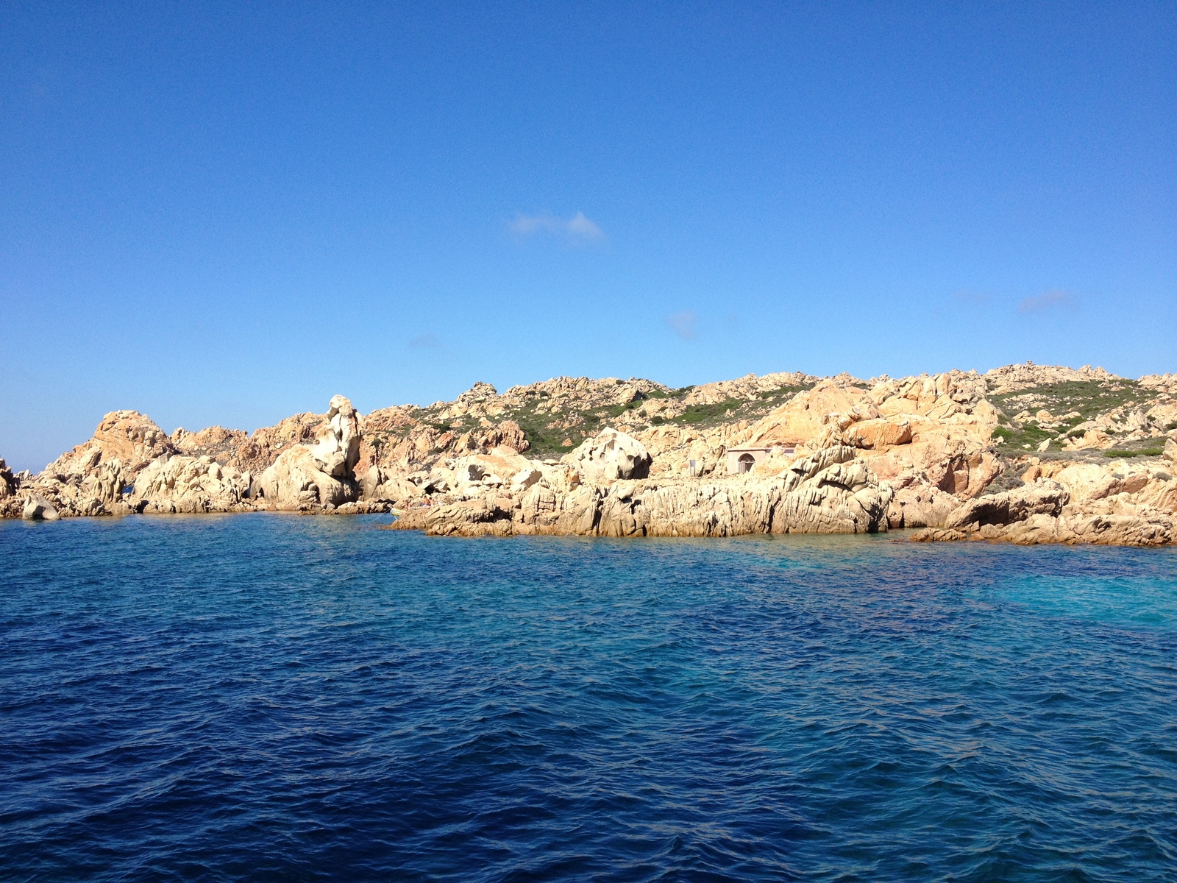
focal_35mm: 35
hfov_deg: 52.6
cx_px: 588
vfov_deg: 40.7
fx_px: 1190
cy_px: 442
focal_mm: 4.28
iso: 64
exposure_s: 1/1783
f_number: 2.4
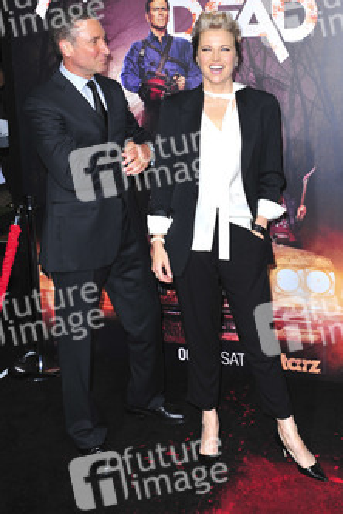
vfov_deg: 46.4
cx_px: 194
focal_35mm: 42
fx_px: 600
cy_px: 242
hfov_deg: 31.9
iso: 640
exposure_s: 1/320
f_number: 5.6
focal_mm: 35
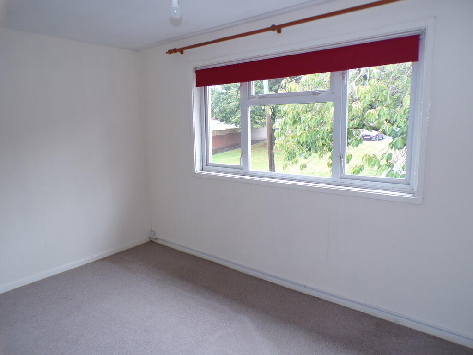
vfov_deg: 56.8
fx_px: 328
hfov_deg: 71.6
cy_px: 178
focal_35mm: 24
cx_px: 236
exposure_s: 1/34
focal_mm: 4.3
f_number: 3
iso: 131
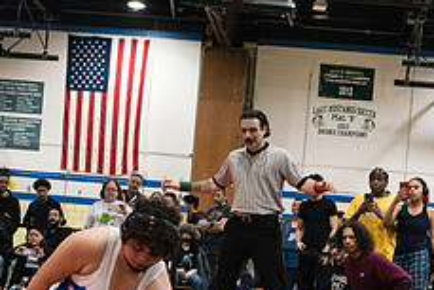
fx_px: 977
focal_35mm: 81
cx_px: 246
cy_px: 289
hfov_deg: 25.0
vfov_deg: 16.5
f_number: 3.2
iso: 8000
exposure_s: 1/500
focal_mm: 32
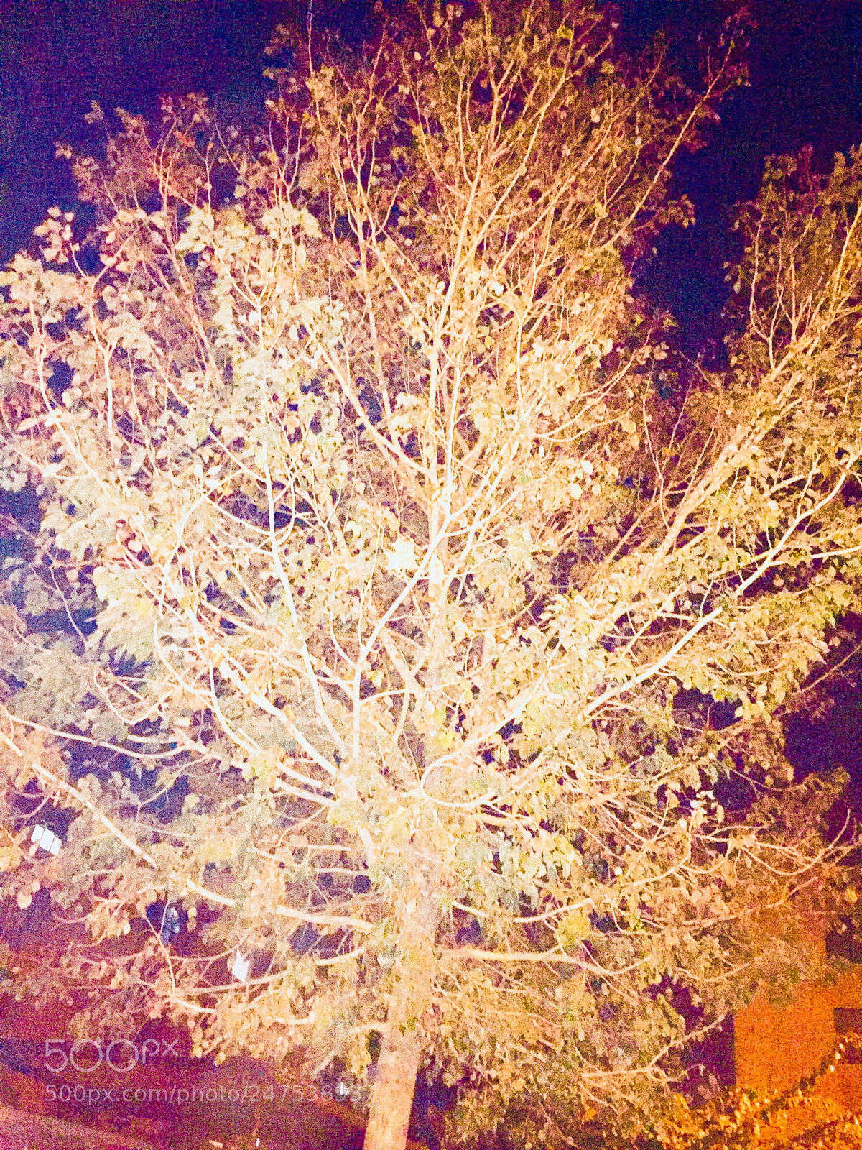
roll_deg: -11.2
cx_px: 431
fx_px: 963
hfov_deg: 48.2
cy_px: 575
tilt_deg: +34.8
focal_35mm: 29
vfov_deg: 61.7
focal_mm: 4.15
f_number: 2.2
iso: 2000
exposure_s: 1/17
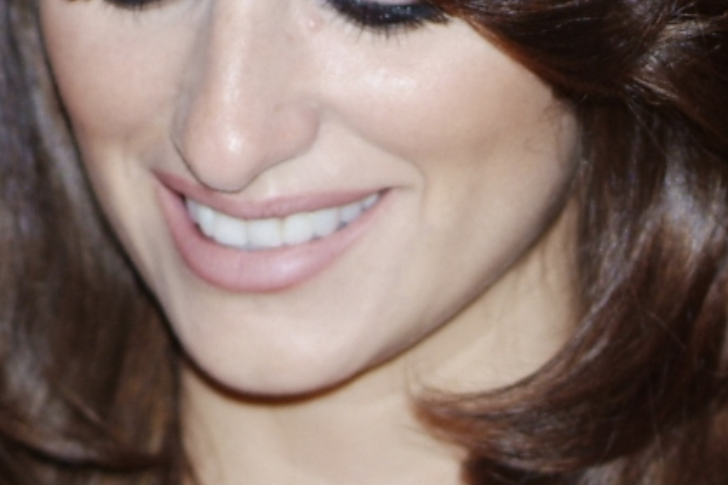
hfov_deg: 8.0
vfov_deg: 5.3
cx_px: 271
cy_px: 2
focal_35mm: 258
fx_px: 5215
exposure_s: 1/180
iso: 400
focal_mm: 50
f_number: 2.8
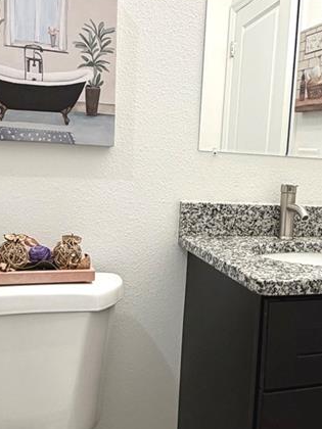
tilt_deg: -4.7
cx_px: 217
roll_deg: -4.6
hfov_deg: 35.6
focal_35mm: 40
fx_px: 496
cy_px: 206
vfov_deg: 46.8
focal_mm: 2.22
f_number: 2.2
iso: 100
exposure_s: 1/120
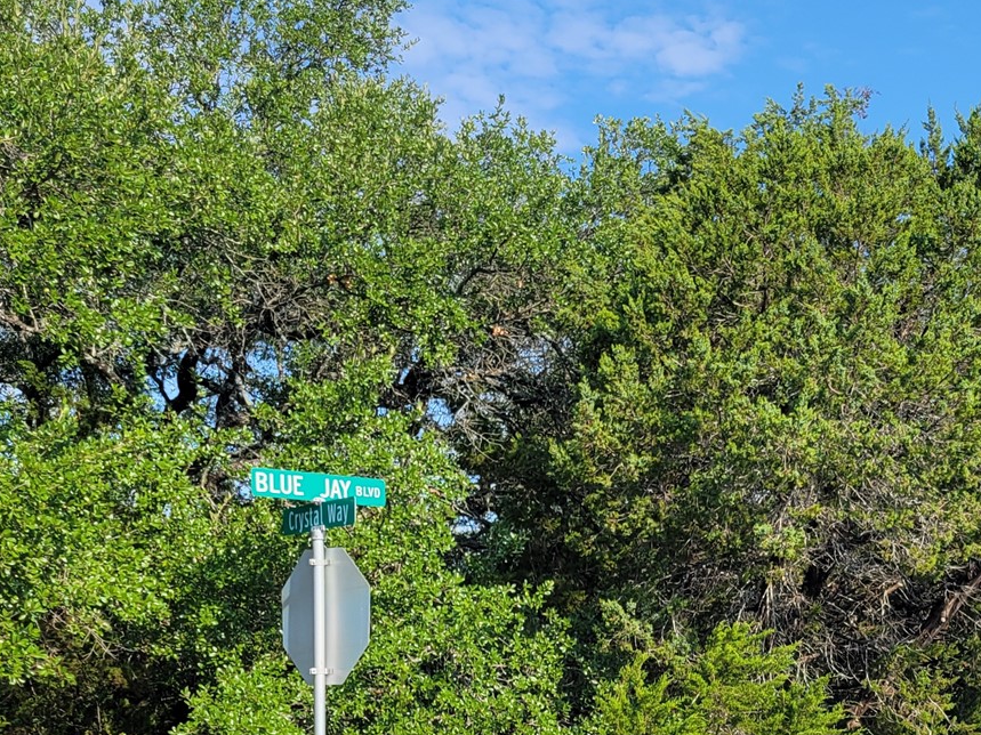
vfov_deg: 22.7
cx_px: 821
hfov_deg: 30.3
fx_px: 1757
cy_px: 730
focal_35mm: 62
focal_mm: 5.4
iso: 40
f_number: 1.8
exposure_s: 1/1571
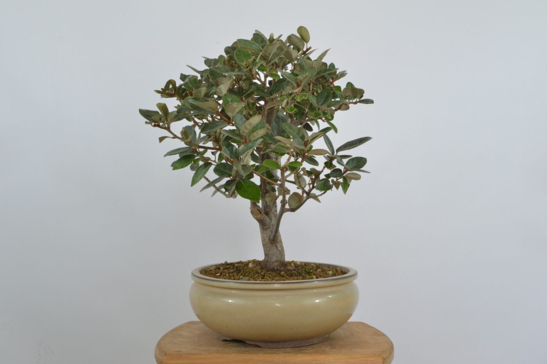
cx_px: 274
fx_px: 729
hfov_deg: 41.1
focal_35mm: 48
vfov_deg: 28.1
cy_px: 182
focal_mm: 32
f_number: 18
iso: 800
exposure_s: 1/3
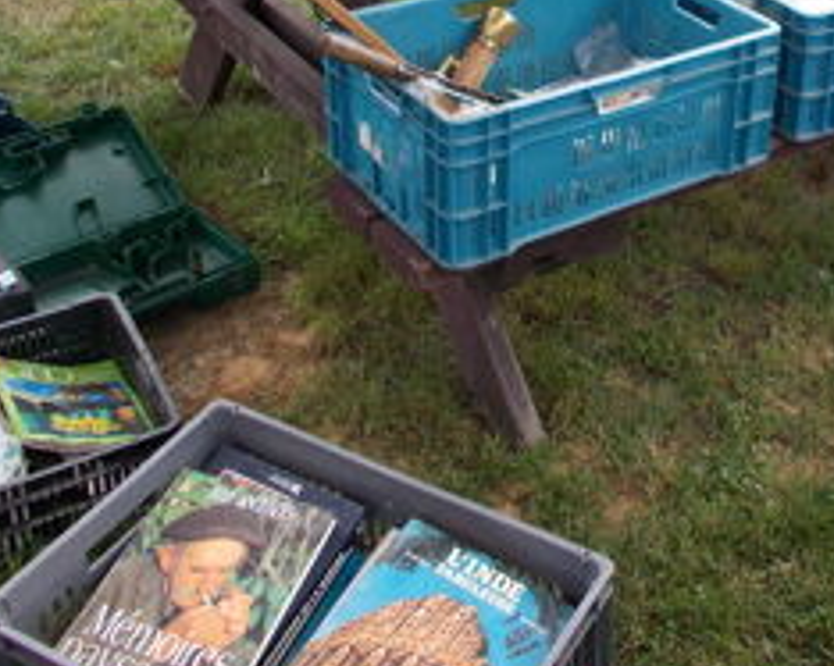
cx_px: 592
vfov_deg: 27.9
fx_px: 1283
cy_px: 50
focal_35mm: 52
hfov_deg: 35.5
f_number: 3.2
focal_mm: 4.6
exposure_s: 1/200
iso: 80
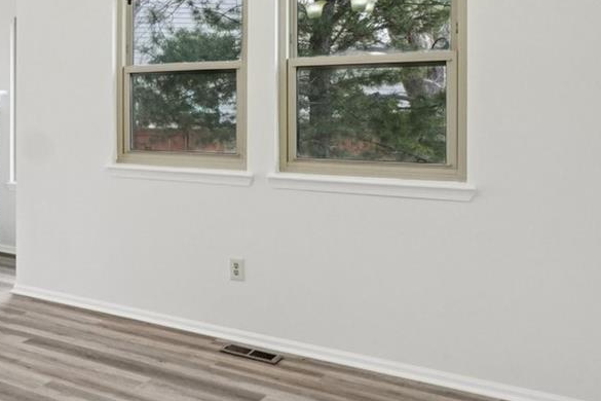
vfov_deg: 31.0
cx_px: -81
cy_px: 111
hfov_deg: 37.3
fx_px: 712
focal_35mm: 43
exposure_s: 1/20
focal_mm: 10.4
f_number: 8
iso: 800
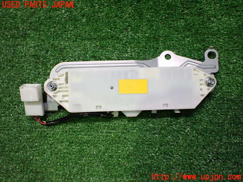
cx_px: 122
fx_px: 211
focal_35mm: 30
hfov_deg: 60.0
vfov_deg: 46.8
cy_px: 91
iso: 800
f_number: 2.3
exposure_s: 1/125
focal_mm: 5.4
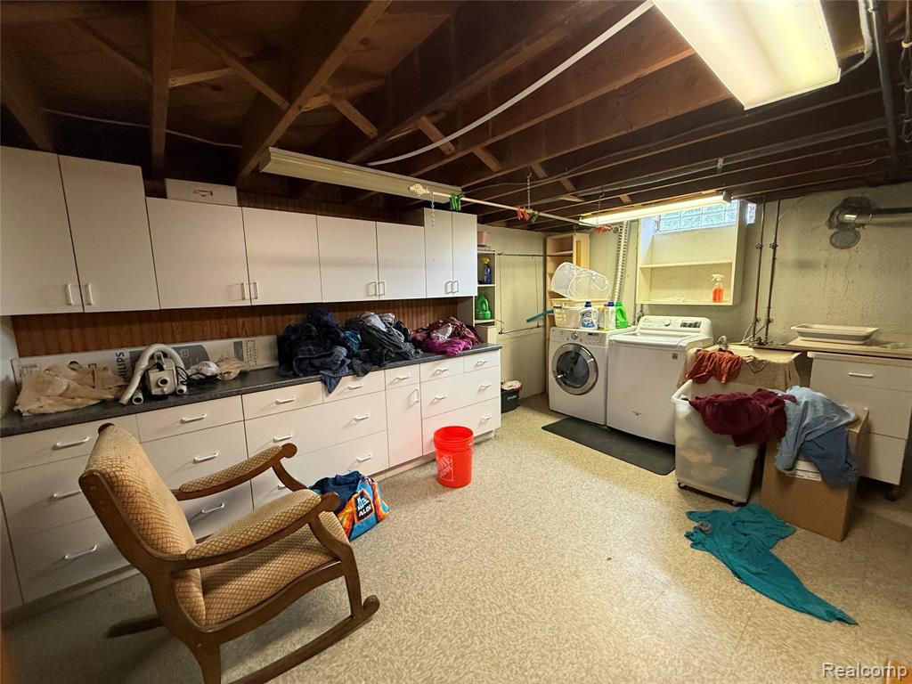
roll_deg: +0.8
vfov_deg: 85.7
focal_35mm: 14
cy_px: 342
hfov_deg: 102.1
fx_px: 369
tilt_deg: -7.1
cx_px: 456
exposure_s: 1/60
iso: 400
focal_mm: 2.22
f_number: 2.2
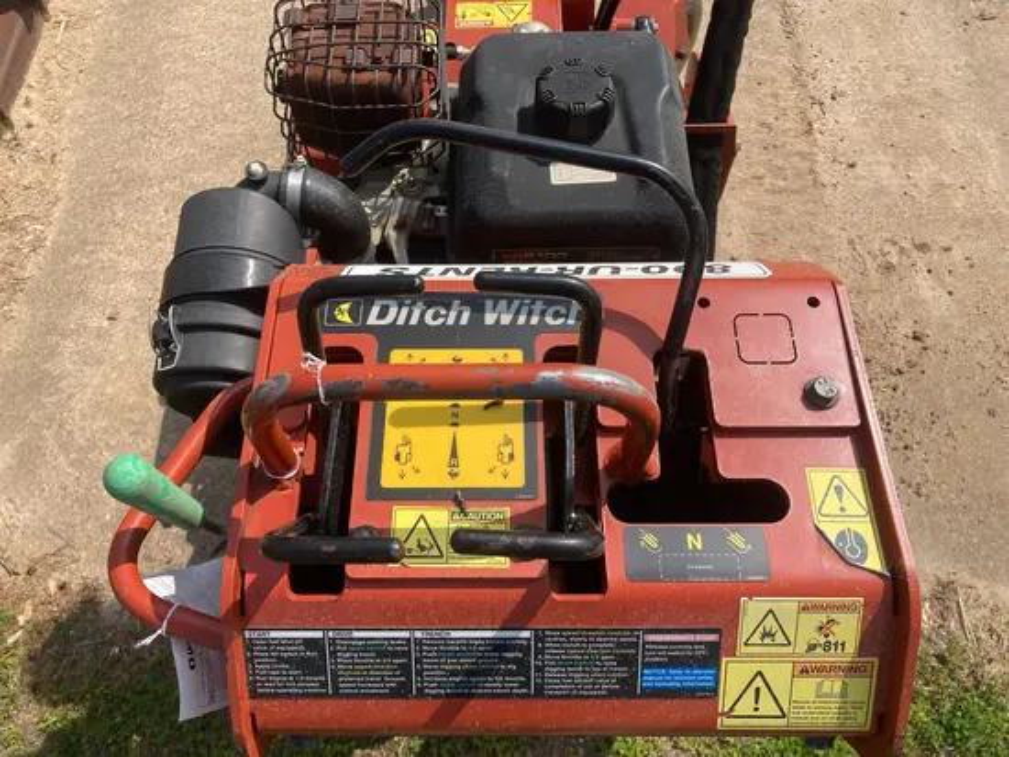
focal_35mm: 28
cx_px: 504
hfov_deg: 63.4
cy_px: 378
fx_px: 817
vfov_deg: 49.8
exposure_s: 1/1799
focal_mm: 3.99
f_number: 1.8
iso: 20
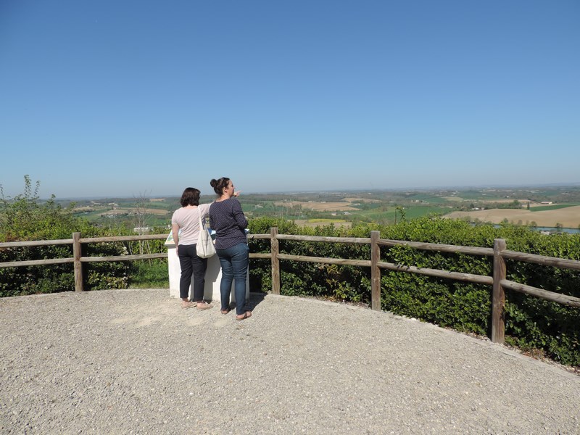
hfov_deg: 71.6
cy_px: 218
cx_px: 290
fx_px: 402
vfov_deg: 56.8
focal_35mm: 24
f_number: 3
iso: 80
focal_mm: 4.3
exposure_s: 1/1600
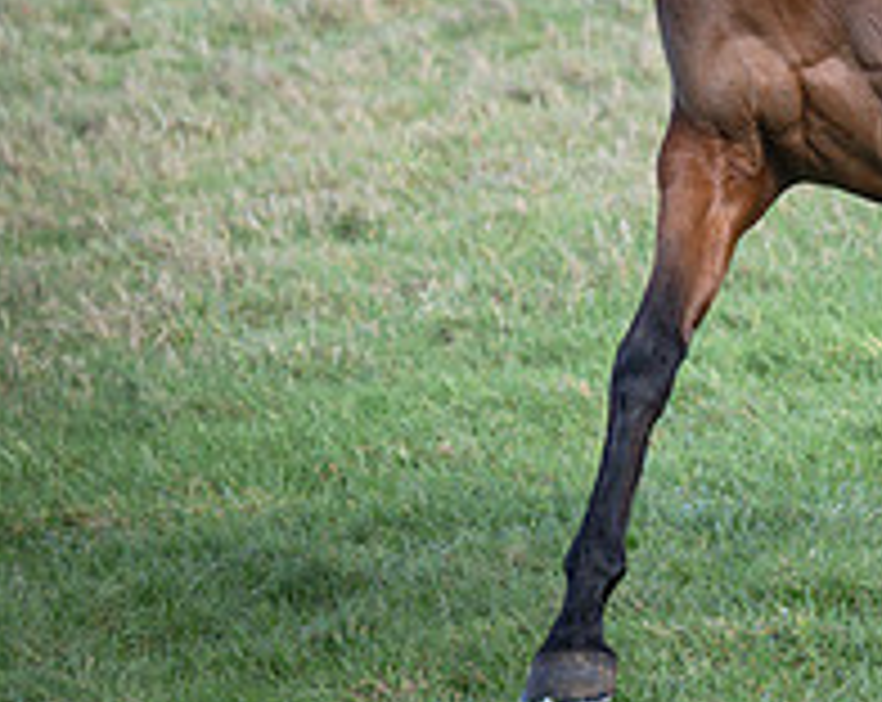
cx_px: 1157
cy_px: -198
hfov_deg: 3.6
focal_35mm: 535
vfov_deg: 2.9
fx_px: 13938
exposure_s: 1/800
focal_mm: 110
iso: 400
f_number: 5
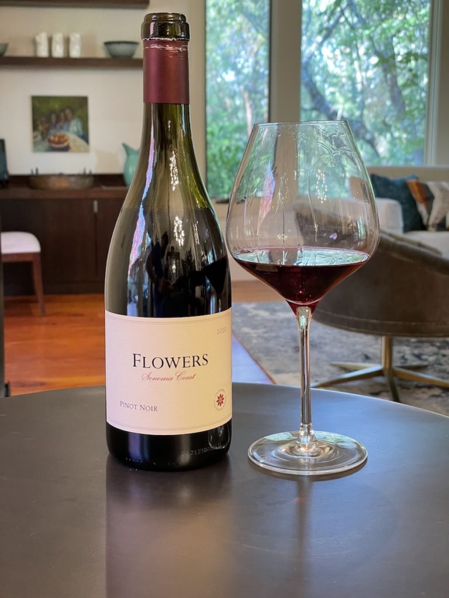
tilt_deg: -10.3
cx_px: 224
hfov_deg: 28.0
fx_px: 899
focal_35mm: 52
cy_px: 299
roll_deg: +0.4
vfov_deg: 36.8
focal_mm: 6
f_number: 2
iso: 200
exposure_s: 1/60
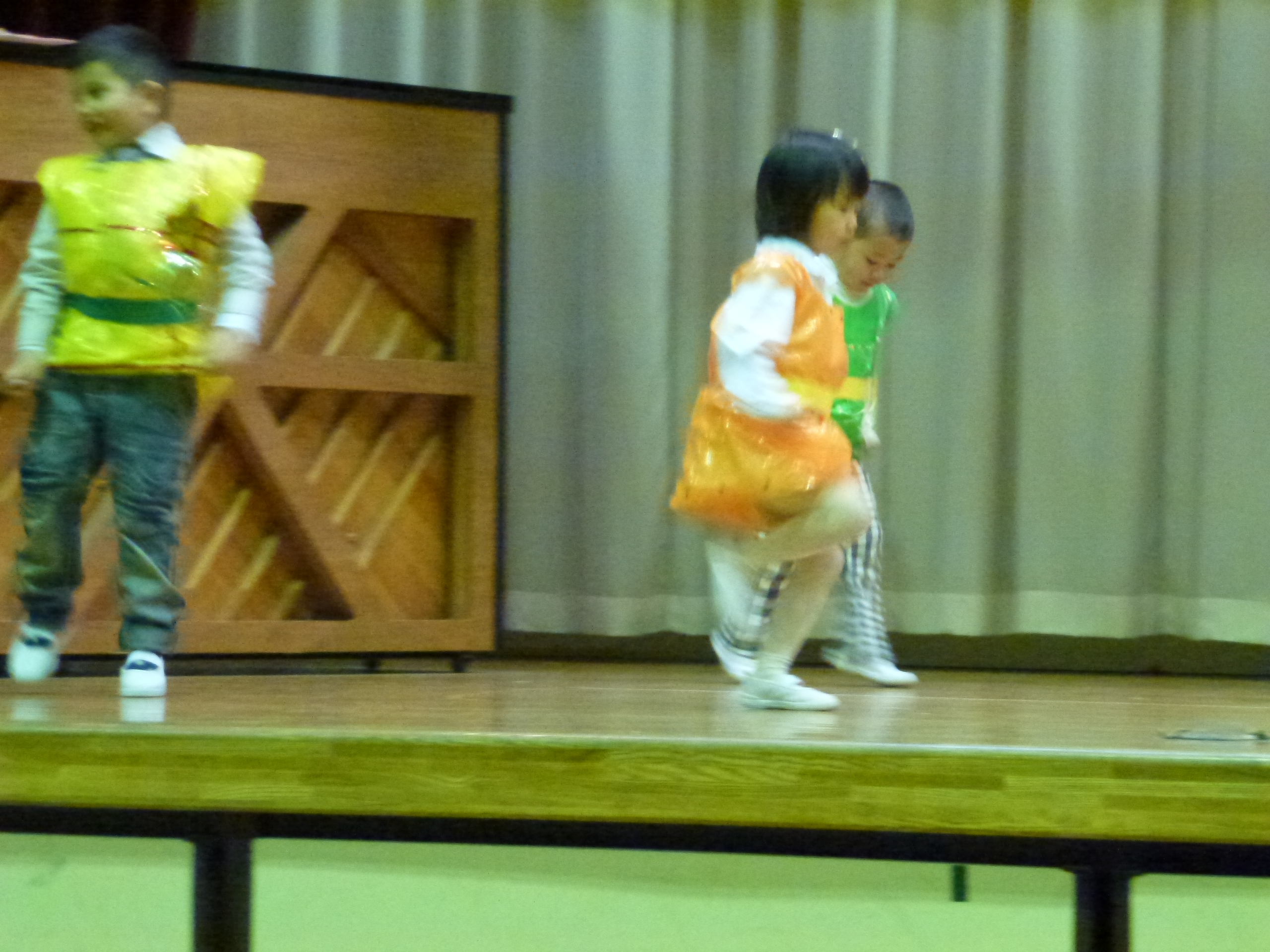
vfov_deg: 12.2
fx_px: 4439
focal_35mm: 121
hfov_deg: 16.3
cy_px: 476
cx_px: 635
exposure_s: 1/25
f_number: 5.1
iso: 1600
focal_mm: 21.7
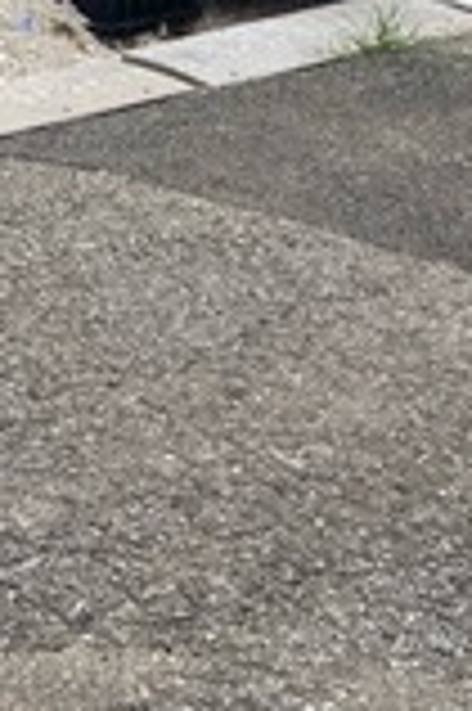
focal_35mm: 118
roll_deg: -0.6
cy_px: -238
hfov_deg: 10.3
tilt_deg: -8.2
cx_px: -575
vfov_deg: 16.3
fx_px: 2326
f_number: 1.8
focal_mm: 3.99
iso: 20
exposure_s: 1/1279
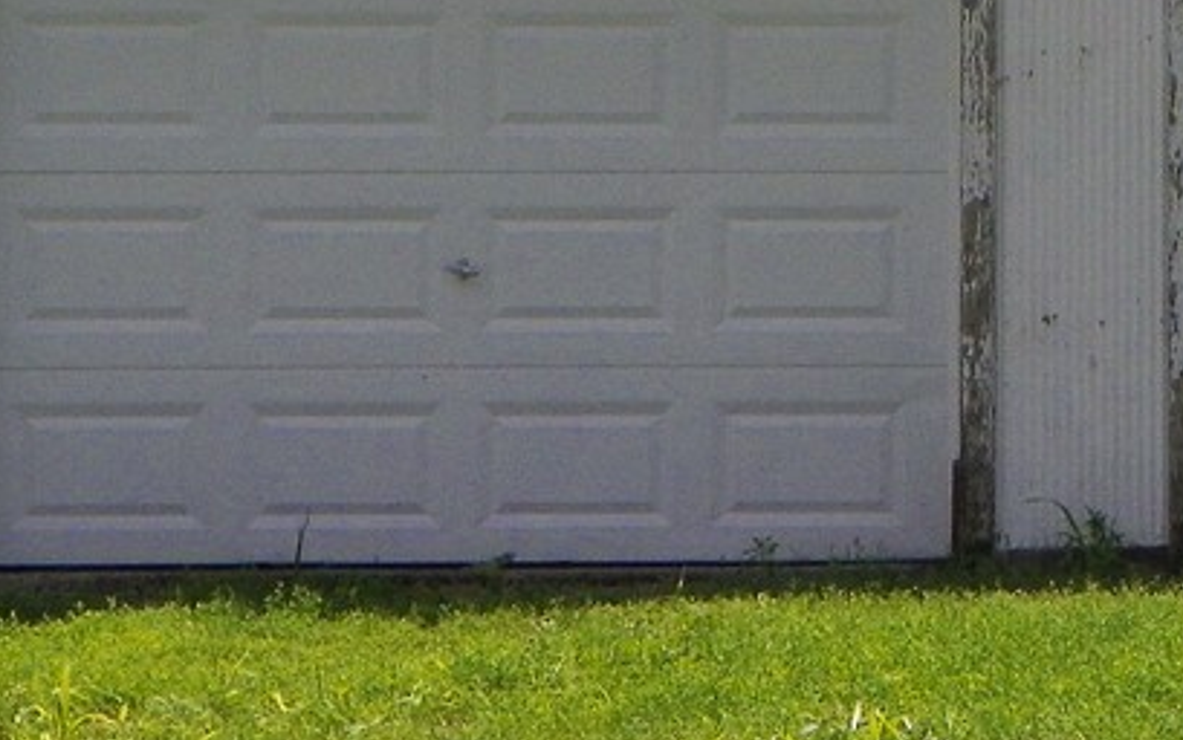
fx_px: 5773
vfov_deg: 7.3
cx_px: 1180
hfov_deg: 11.6
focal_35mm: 179
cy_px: -84
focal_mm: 8.5
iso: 64
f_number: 5.6
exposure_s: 1/400
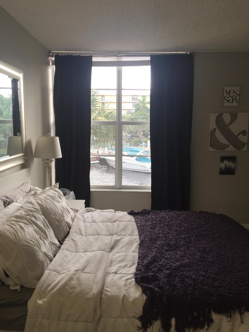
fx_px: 278
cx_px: 124
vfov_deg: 61.7
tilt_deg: -7.2
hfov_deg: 48.2
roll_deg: -0.7
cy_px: 166
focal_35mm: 29
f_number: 2.2
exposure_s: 1/120
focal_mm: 4.15
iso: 32
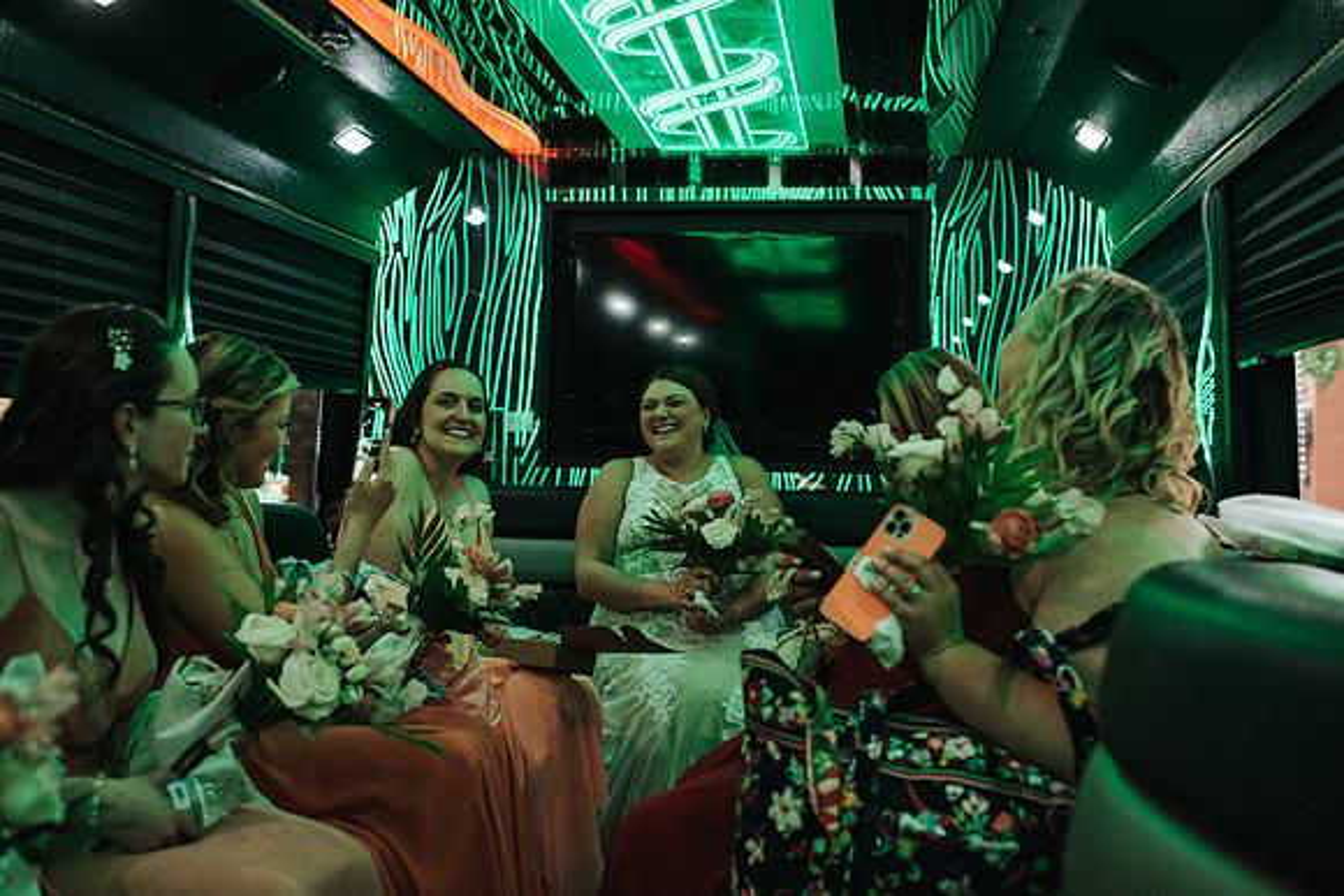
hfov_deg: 51.2
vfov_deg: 35.4
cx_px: 672
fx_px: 1404
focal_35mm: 38
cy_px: 448
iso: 1000
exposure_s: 1/250
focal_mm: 35
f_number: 3.2
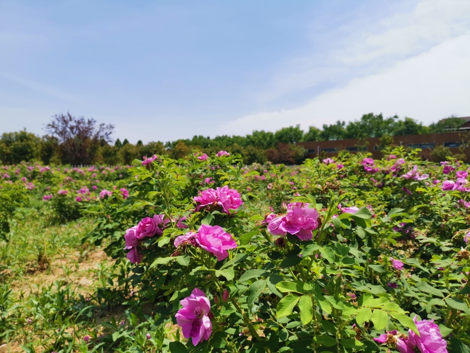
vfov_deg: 51.4
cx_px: 235
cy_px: 176
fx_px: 367
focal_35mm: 27
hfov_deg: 65.3
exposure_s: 1/2660
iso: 50
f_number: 1.8
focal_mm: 5.58
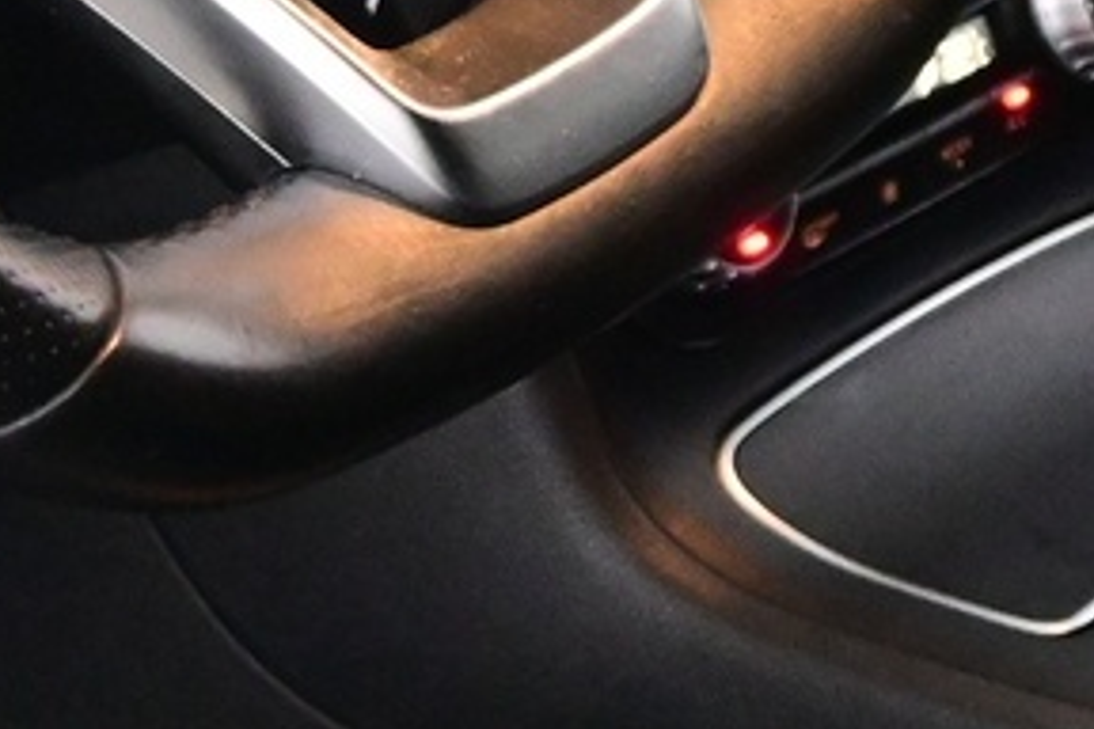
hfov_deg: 8.7
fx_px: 7171
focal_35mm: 236
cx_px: 228
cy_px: -497
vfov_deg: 5.7
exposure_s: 1/50
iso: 5600
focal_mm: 28
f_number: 5
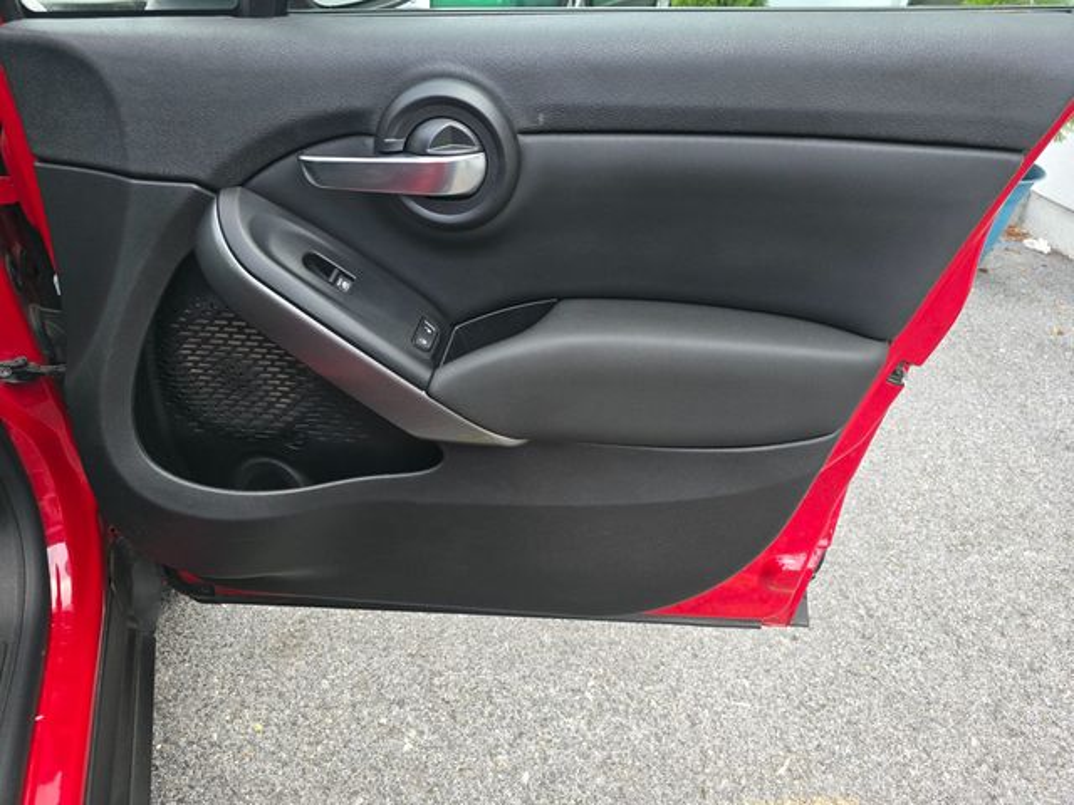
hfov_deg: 73.9
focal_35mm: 23
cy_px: 402
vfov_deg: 58.9
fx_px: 714
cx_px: 537
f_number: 1.7
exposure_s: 1/180
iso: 80
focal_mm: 6.3
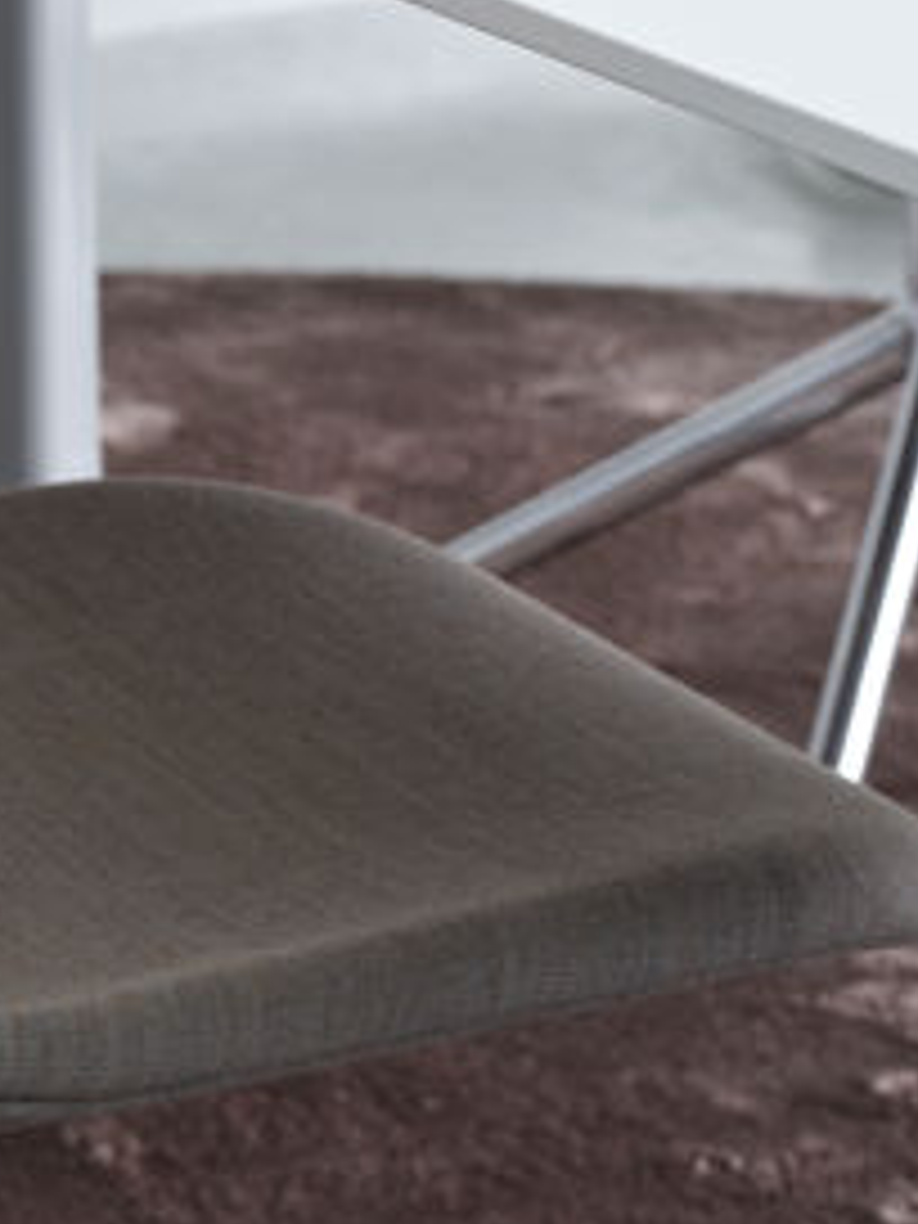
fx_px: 8203
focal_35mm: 232
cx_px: -184
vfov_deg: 8.5
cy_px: 688
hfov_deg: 6.4
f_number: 9
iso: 200
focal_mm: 80
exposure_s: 1/2.5
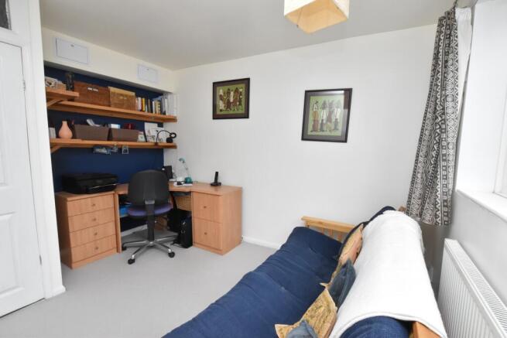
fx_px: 211
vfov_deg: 77.4
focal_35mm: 15
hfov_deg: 100.4
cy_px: 169
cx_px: 254
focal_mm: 10
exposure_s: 1/50
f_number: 14
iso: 1600
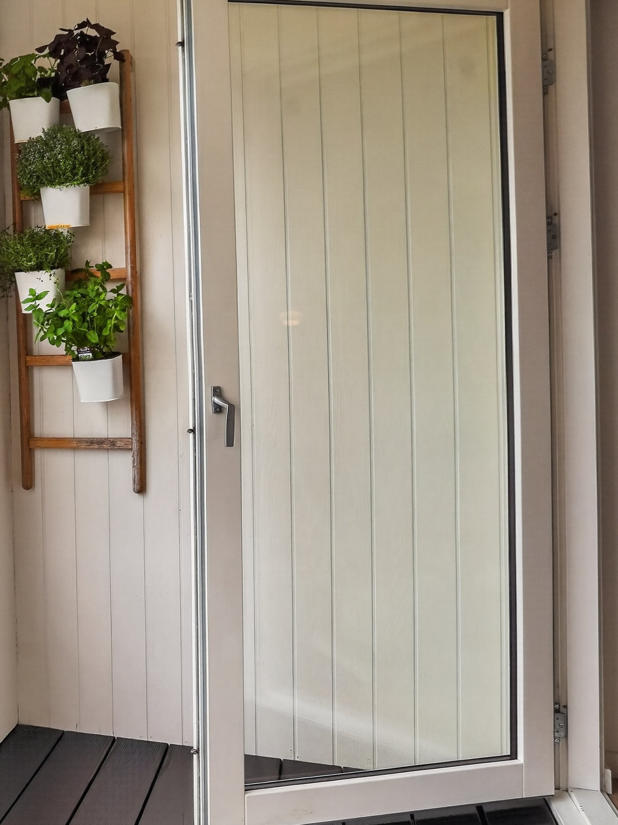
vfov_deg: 50.1
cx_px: 1
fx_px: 881
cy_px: 377
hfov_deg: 35.1
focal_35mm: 37
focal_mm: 19
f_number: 8
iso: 400
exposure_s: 1/50
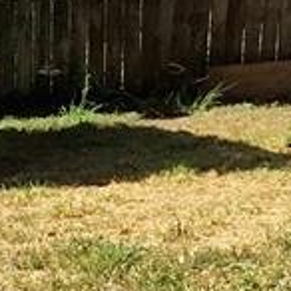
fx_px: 1826
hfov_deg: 9.1
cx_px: 18
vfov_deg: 9.1
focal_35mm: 192
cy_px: 215
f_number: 2.4
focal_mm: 3.3
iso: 25
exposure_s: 1/1131
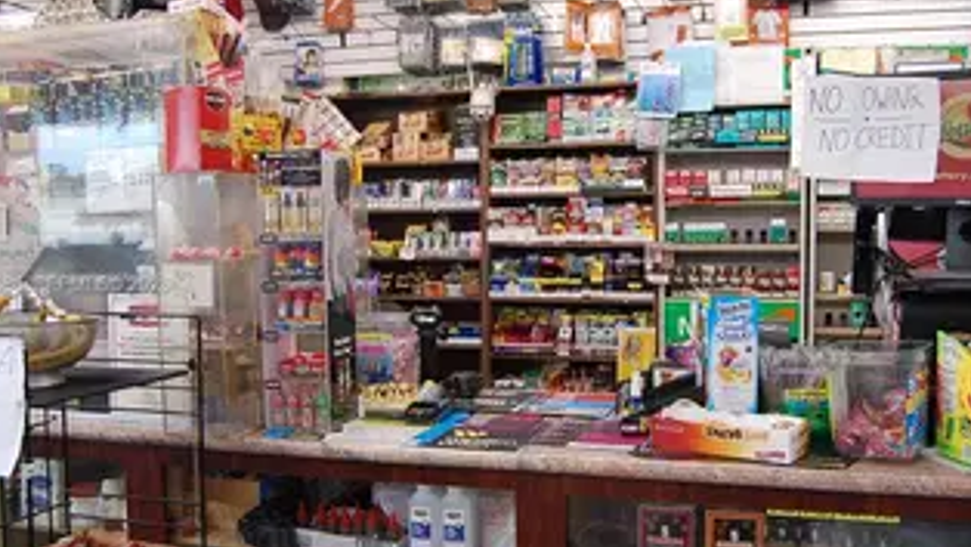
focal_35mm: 36
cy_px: 287
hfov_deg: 55.1
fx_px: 927
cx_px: 541
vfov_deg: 32.9
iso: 400
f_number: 4
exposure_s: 1/60
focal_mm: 18
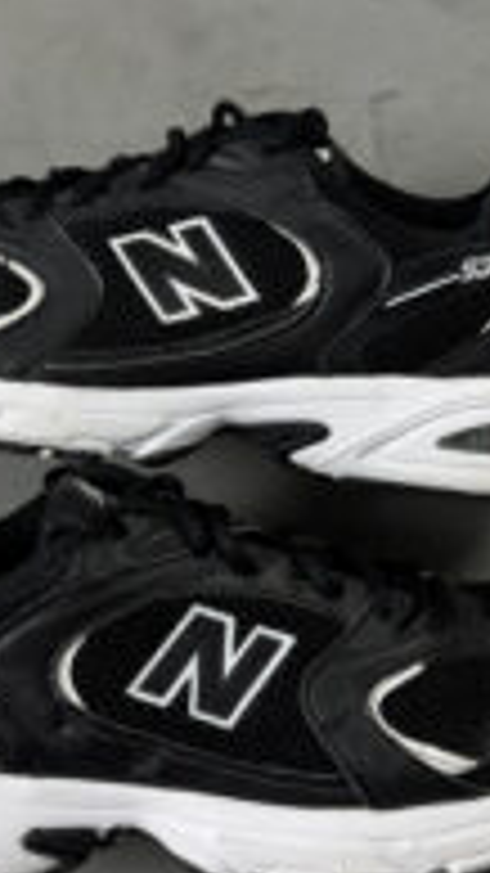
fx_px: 1248
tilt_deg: -69.3
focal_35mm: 54
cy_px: 464
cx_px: 180
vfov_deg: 38.5
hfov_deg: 22.1
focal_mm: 6.76
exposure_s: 1/120
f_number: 1.78
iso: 200
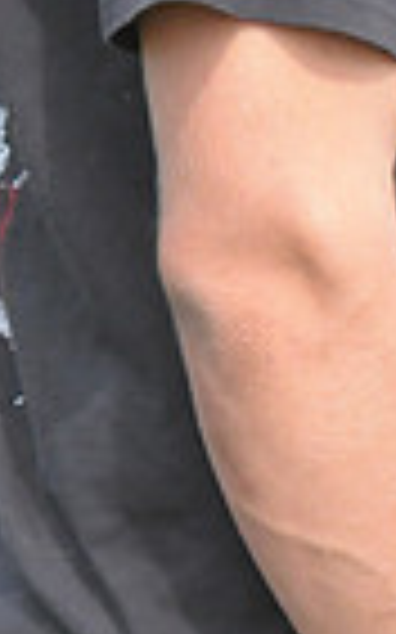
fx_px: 21745
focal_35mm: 1258
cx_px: 133
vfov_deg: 1.7
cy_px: -355
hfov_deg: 1.0
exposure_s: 1/3200
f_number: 4
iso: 1600
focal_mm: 200
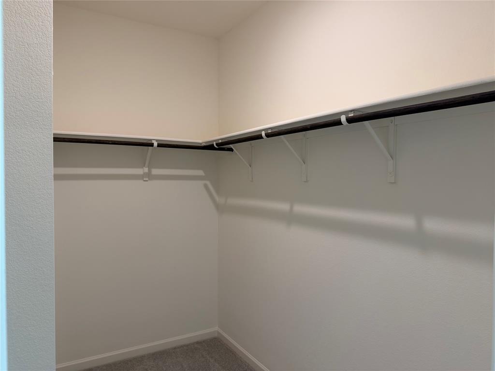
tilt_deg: -2.1
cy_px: 186
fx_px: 343
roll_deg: -0.1
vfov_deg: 56.8
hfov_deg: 71.6
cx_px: 248
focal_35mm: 24
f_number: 1.78
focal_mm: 6.76
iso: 160
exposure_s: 1/120
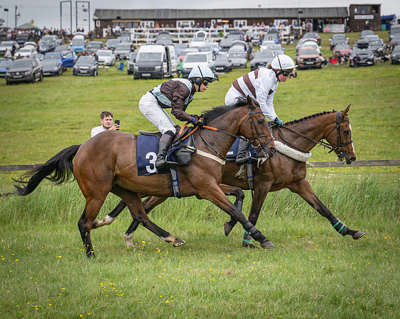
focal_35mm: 127
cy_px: 159
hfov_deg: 15.1
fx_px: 1506
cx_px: 245
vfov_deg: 12.1
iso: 400
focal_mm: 70
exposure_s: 1/1600
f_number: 4
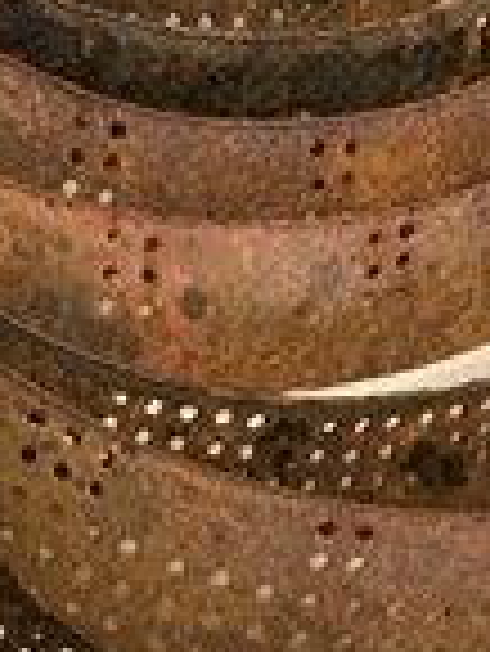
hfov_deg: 18.4
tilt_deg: -74.3
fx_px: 1451
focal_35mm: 77
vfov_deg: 23.6
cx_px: -58
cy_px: 733
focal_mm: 3.99
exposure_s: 1/50
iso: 200
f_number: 1.8
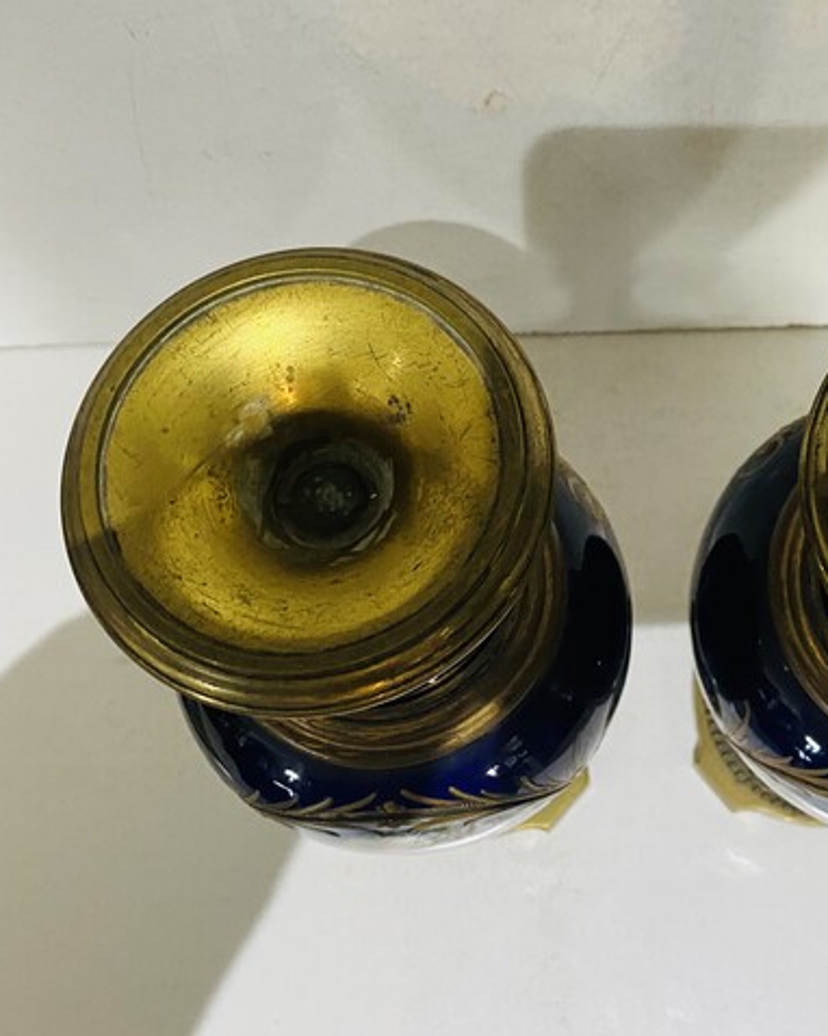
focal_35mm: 34
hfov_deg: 41.2
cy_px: 518
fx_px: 1042
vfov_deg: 52.9
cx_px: 681
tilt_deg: -74.6
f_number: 1.8
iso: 320
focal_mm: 4.25
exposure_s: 1/60
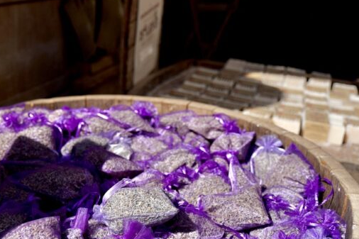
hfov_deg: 43.8
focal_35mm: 44
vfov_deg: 30.3
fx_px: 439
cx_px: 114
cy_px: 161
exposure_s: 1/2000
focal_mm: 29
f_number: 4
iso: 160
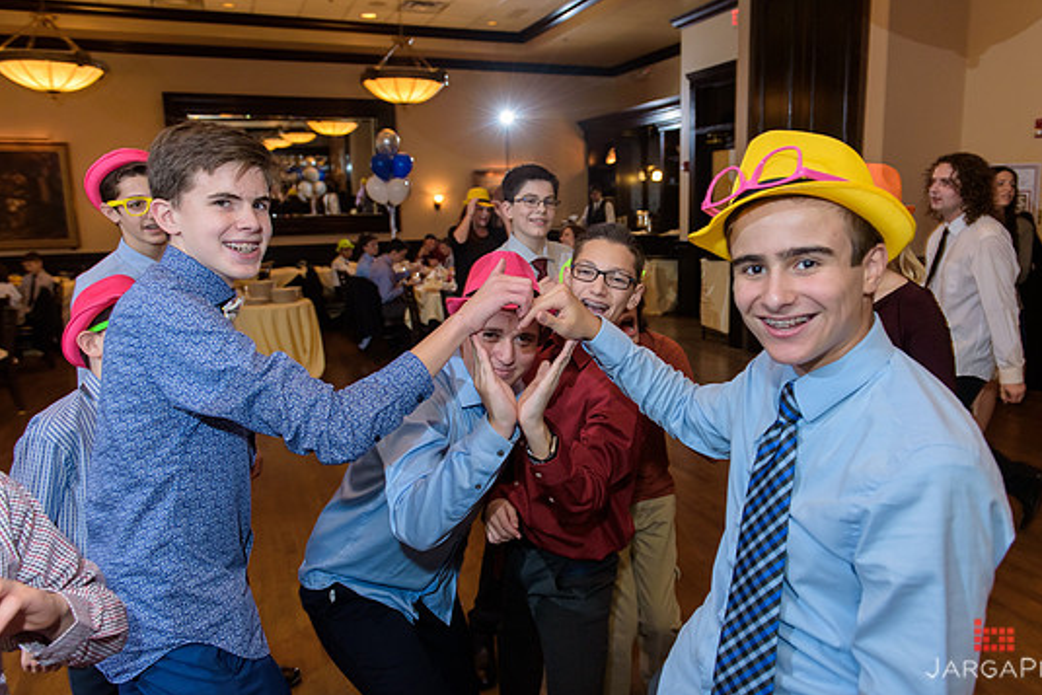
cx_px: 547
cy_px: 344
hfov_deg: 69.3
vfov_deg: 49.6
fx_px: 753
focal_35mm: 26
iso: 1600
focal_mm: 24
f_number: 3.2
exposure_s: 1/125
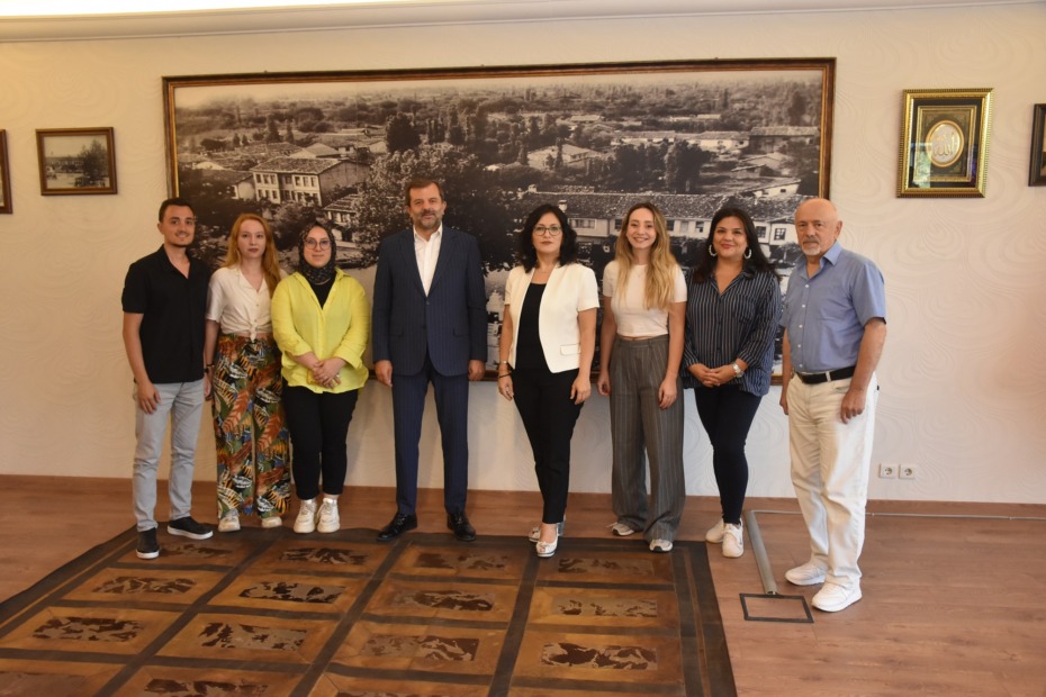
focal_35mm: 33
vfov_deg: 40.0
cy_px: 348
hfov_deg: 57.2
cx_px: 523
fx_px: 959
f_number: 4
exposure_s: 1/60
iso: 1800
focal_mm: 22
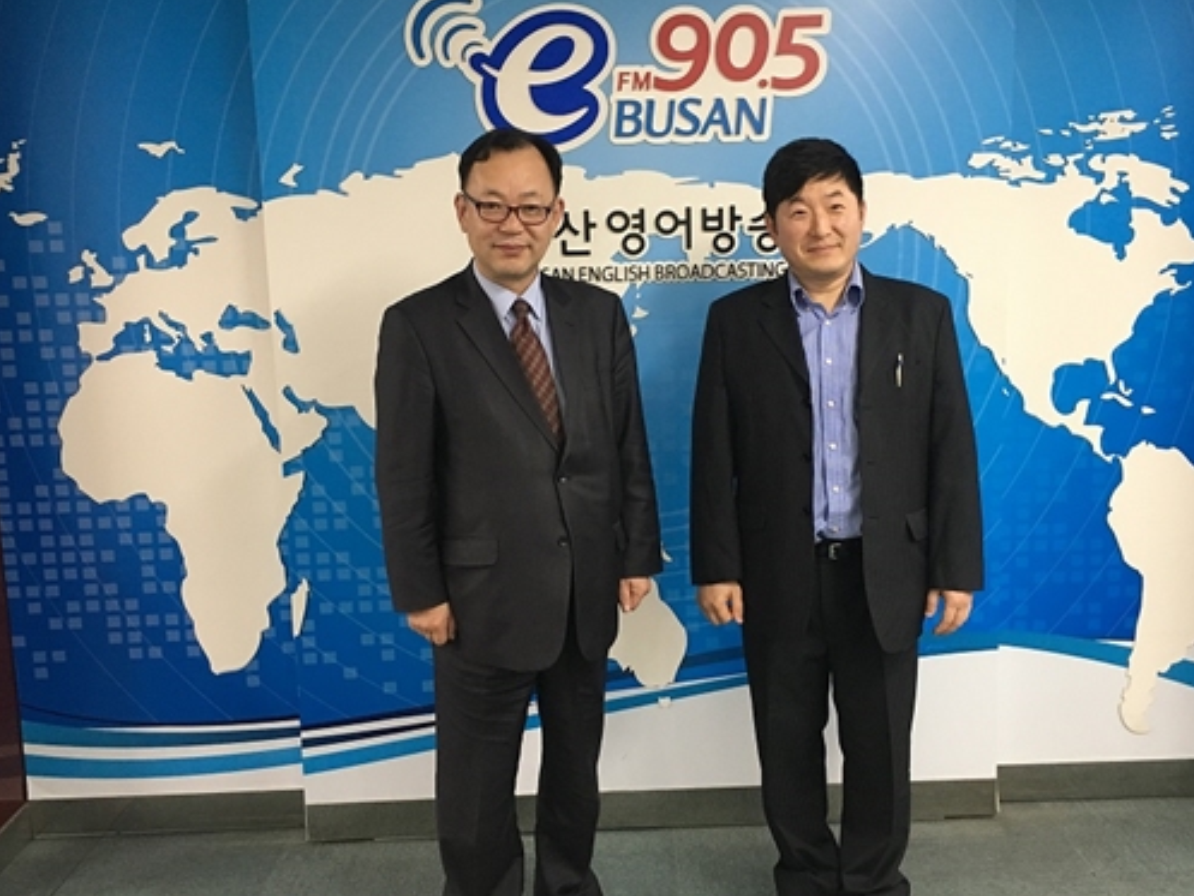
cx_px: 637
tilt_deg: -8.8
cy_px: 435
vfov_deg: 40.7
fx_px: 1208
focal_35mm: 35
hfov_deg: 52.6
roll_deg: +2.2
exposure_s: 1/30
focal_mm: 4.15
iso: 125
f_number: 2.2
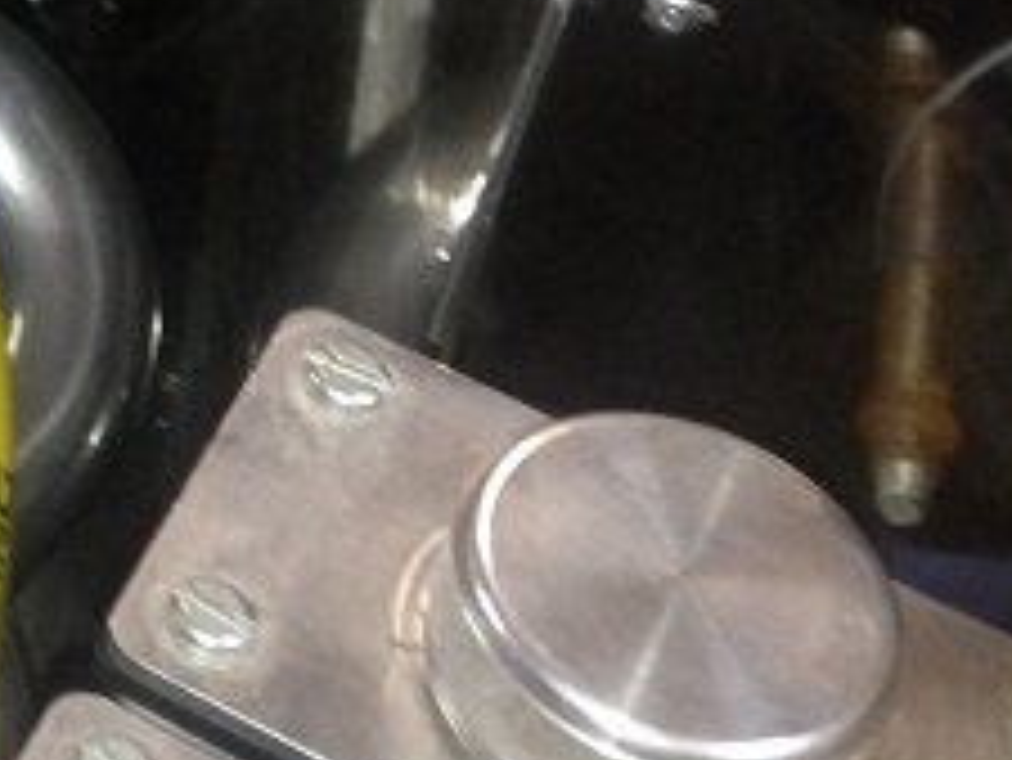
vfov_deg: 9.5
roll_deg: +3.0
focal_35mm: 150
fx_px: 4388
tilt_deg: -41.5
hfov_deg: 11.4
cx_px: -1205
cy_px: -504
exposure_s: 1/20
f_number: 2.4
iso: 160
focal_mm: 4.12
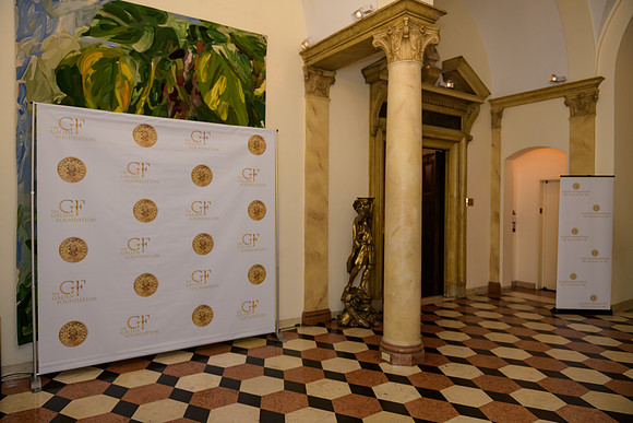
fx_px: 422
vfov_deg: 53.2
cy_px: 212
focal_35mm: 24
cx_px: 316
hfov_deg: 73.7
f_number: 3.2
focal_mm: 24
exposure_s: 1/125
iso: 1000
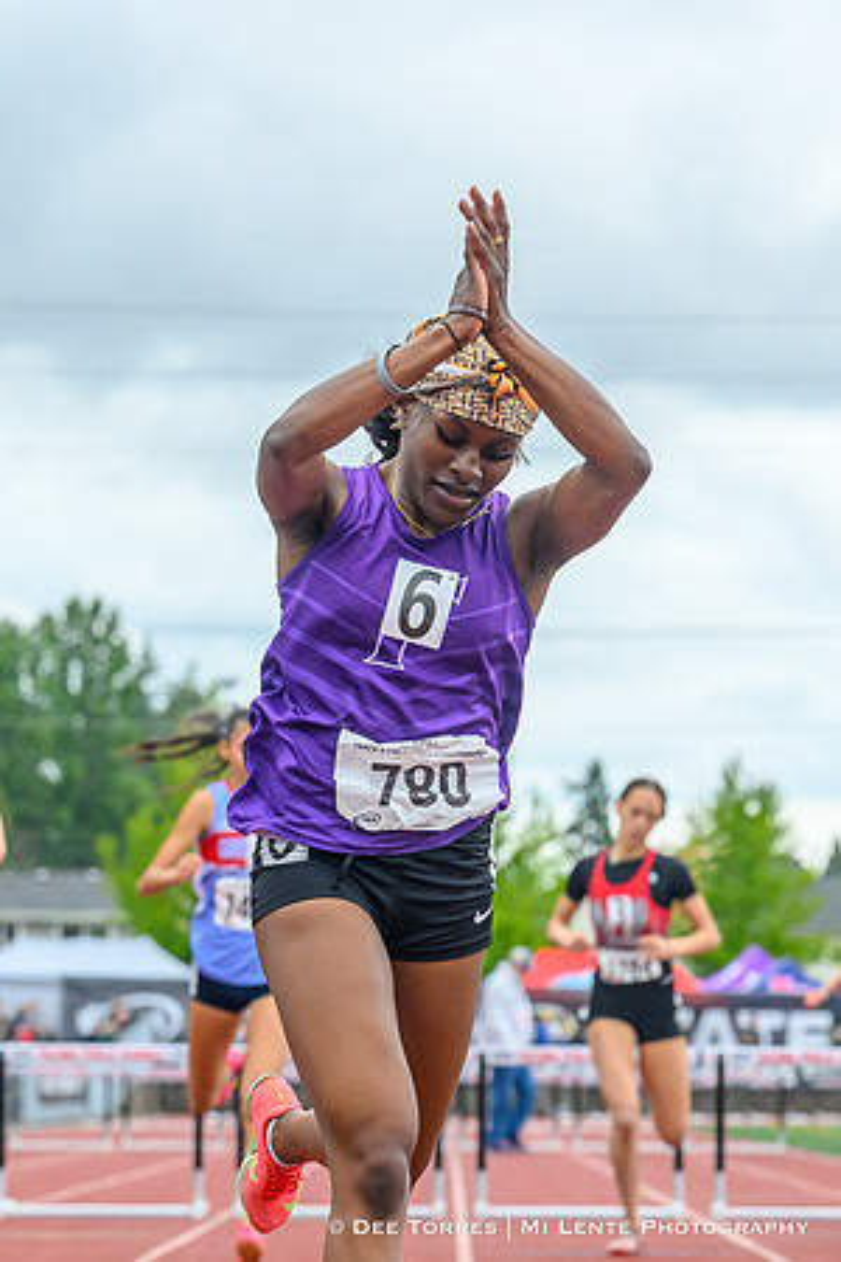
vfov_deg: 10.5
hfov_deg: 7.0
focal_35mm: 196
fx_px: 6882
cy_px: 749
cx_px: 531
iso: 800
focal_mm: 83
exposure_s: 1/1600
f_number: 4.5
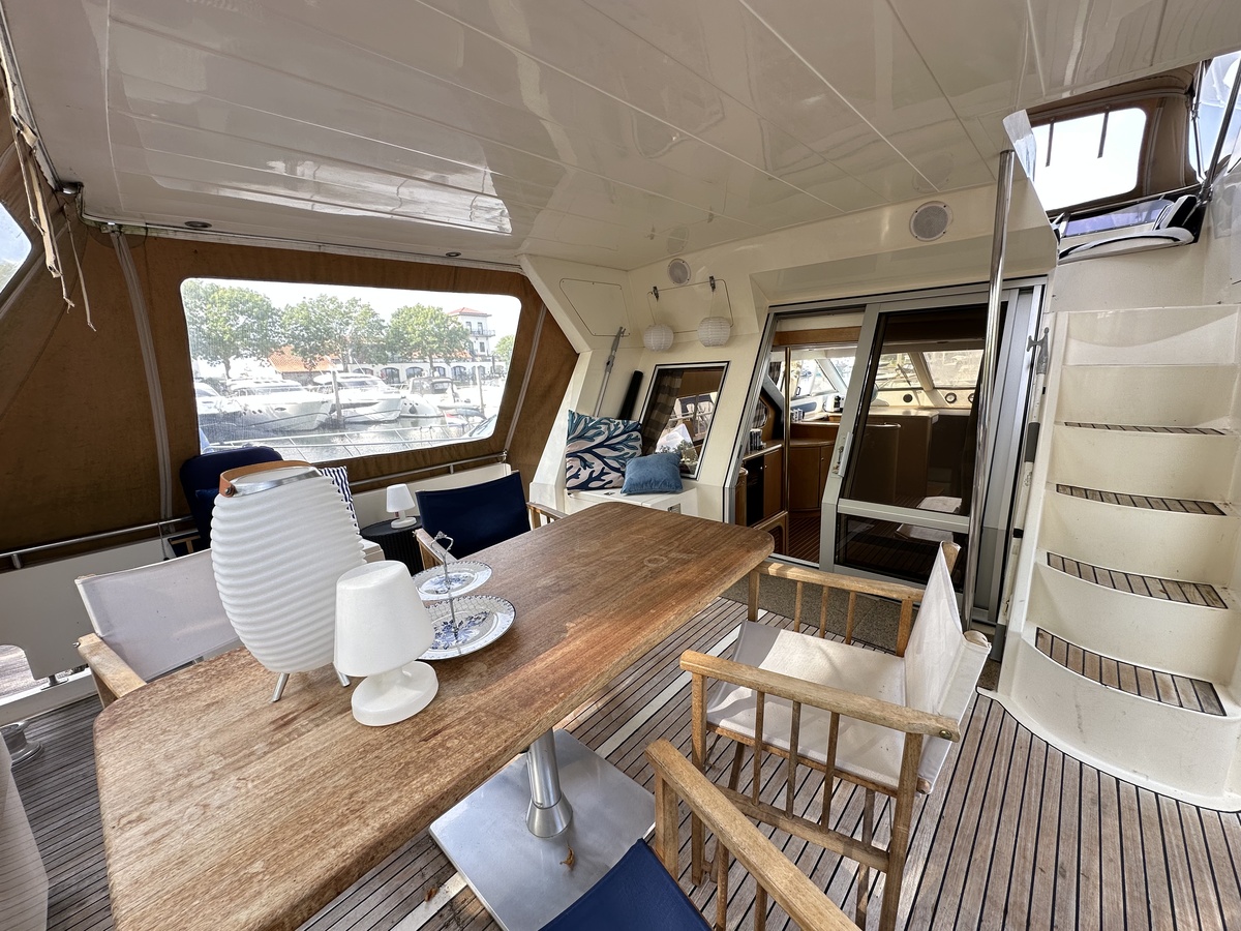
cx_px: 620
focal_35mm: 14
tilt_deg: -10.1
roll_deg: +2.9
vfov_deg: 85.7
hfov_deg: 102.1
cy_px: 466
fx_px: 502
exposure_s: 1/101
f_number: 2.2
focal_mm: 2.22
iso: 40
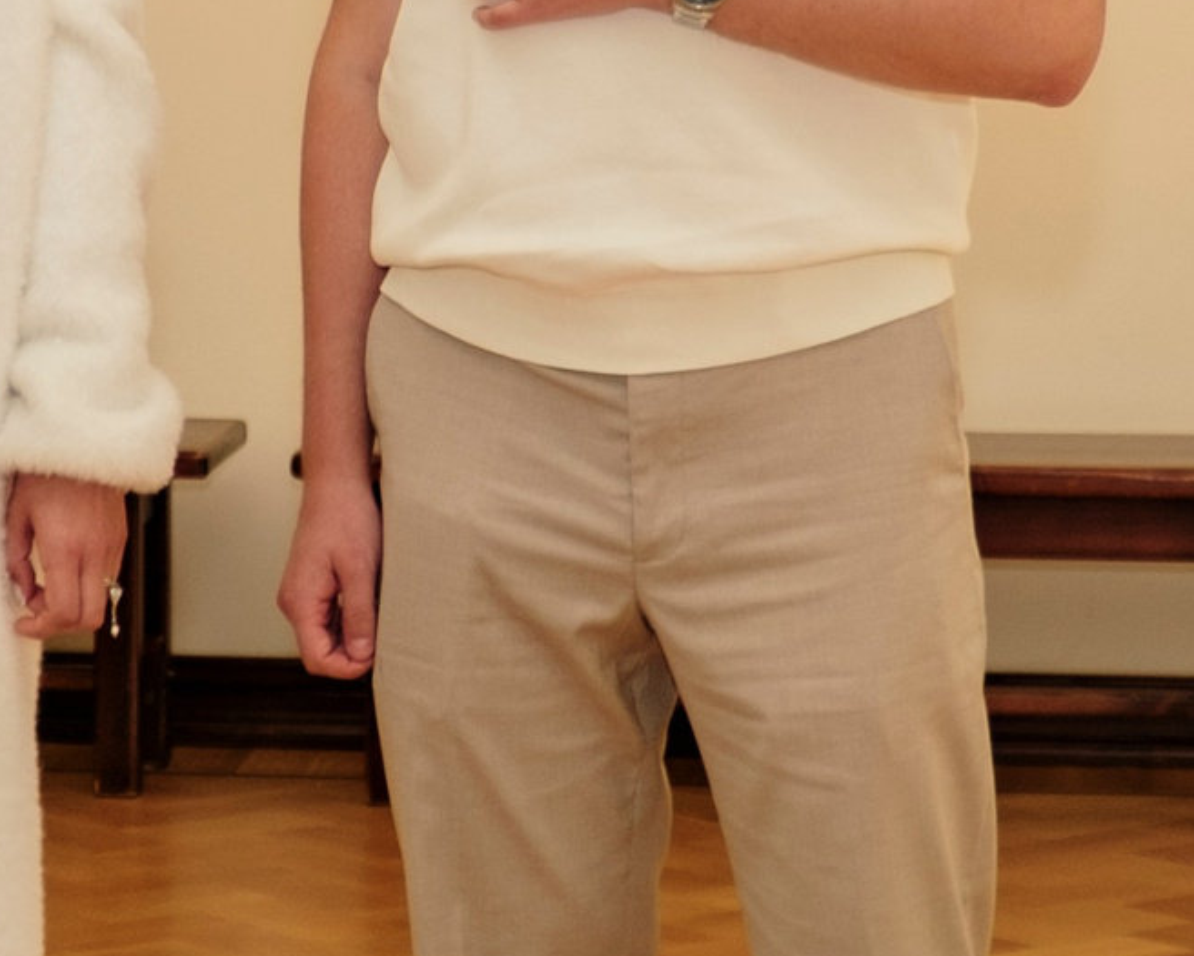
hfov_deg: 10.9
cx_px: 532
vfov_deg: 8.7
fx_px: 6256
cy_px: 65
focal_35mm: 177
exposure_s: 1/125
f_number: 2.8
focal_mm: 24.2
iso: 160
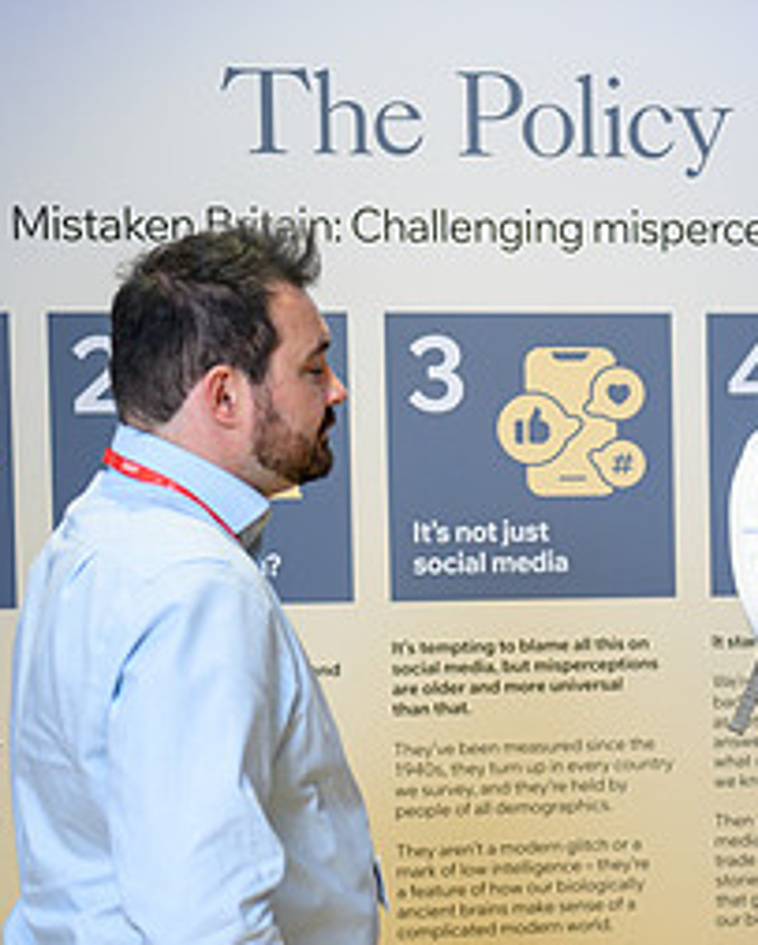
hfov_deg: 13.4
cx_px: 975
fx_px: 3107
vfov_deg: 17.3
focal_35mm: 111
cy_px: 570
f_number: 2.2
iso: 320
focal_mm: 50
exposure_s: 1/200
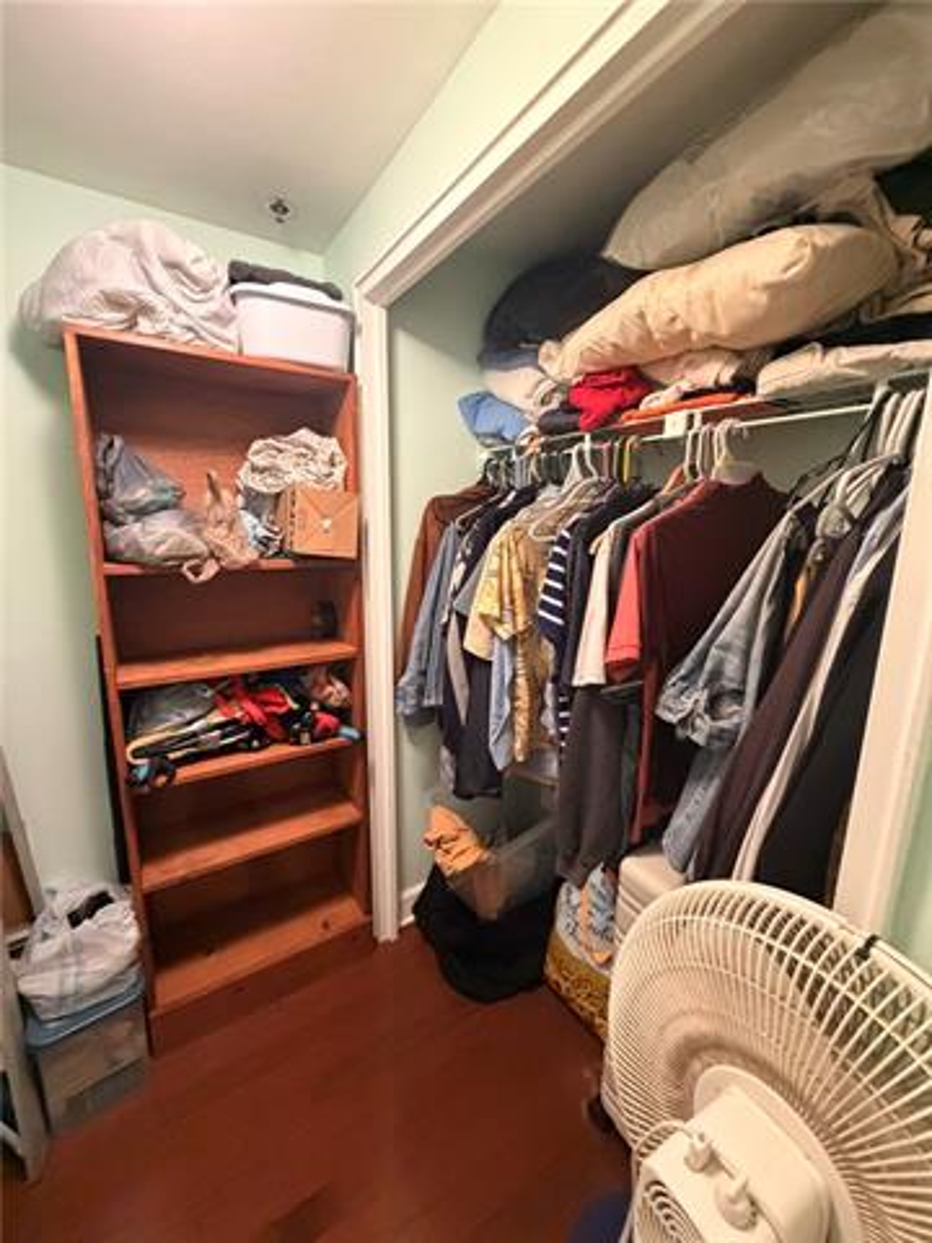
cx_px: 466
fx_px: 503
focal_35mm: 14
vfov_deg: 102.1
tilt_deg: -11.9
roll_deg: -1.8
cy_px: 622
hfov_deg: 85.7
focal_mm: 2.22
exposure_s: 1/60
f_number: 2.2
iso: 800
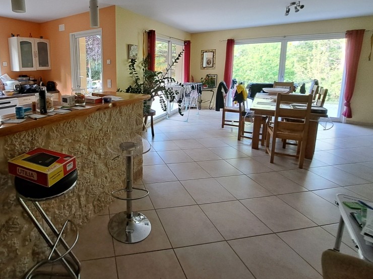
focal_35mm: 18
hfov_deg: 84.4
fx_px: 194
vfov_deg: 69.8
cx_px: 121
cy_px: 96
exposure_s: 1/50
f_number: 2.2
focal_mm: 1.74
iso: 80
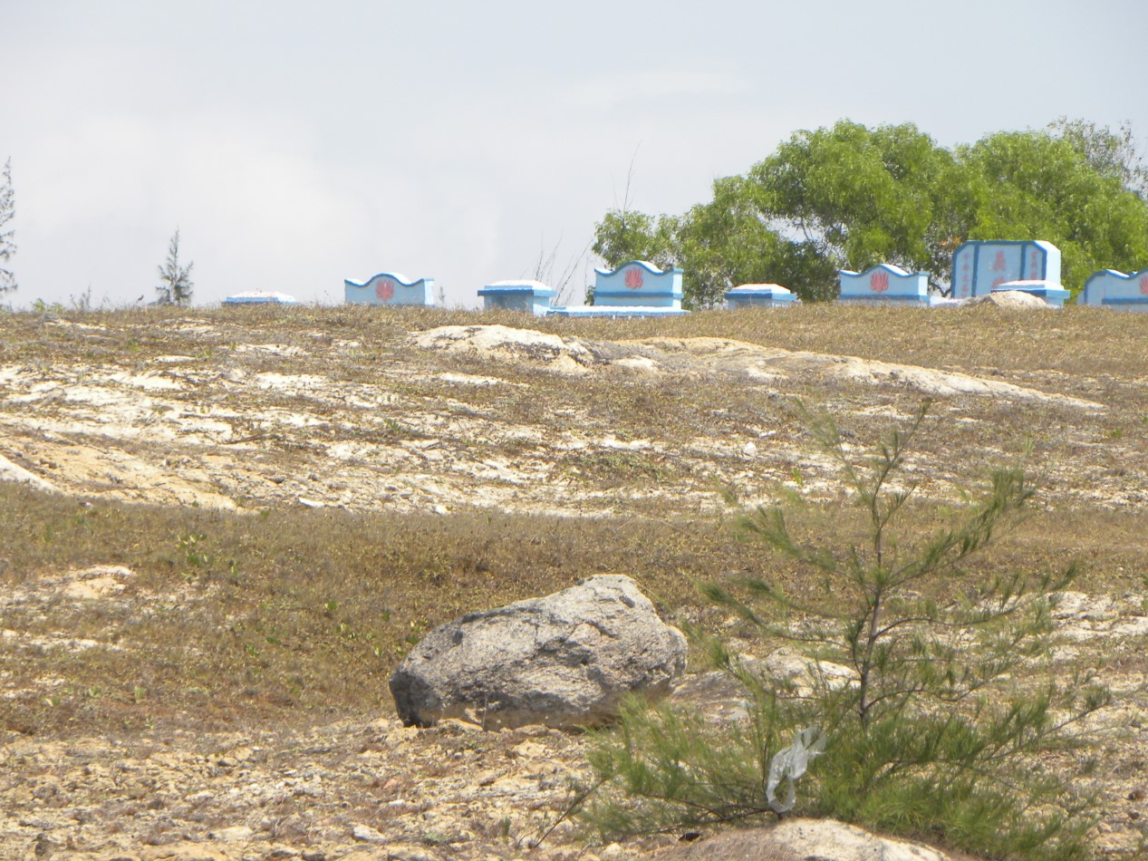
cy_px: 376
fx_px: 12701
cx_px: 610
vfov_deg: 3.9
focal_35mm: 383
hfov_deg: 5.2
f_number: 5.6
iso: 64
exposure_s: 1/283
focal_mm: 59.9
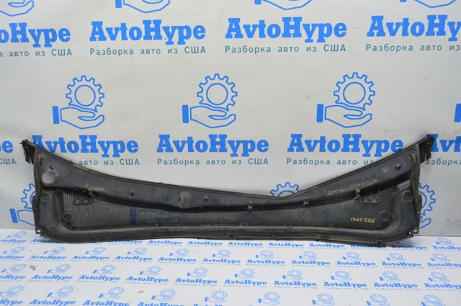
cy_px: 153
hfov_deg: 67.4
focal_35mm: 27
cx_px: 230
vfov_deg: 47.8
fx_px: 345
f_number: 5.6
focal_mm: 18
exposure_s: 1/20
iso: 400
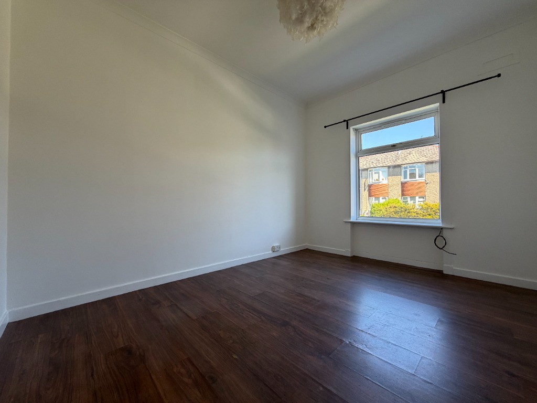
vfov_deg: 85.7
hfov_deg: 102.1
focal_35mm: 14
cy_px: 202
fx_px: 217
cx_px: 268
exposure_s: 1/121
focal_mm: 2.22
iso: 125
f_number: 2.2
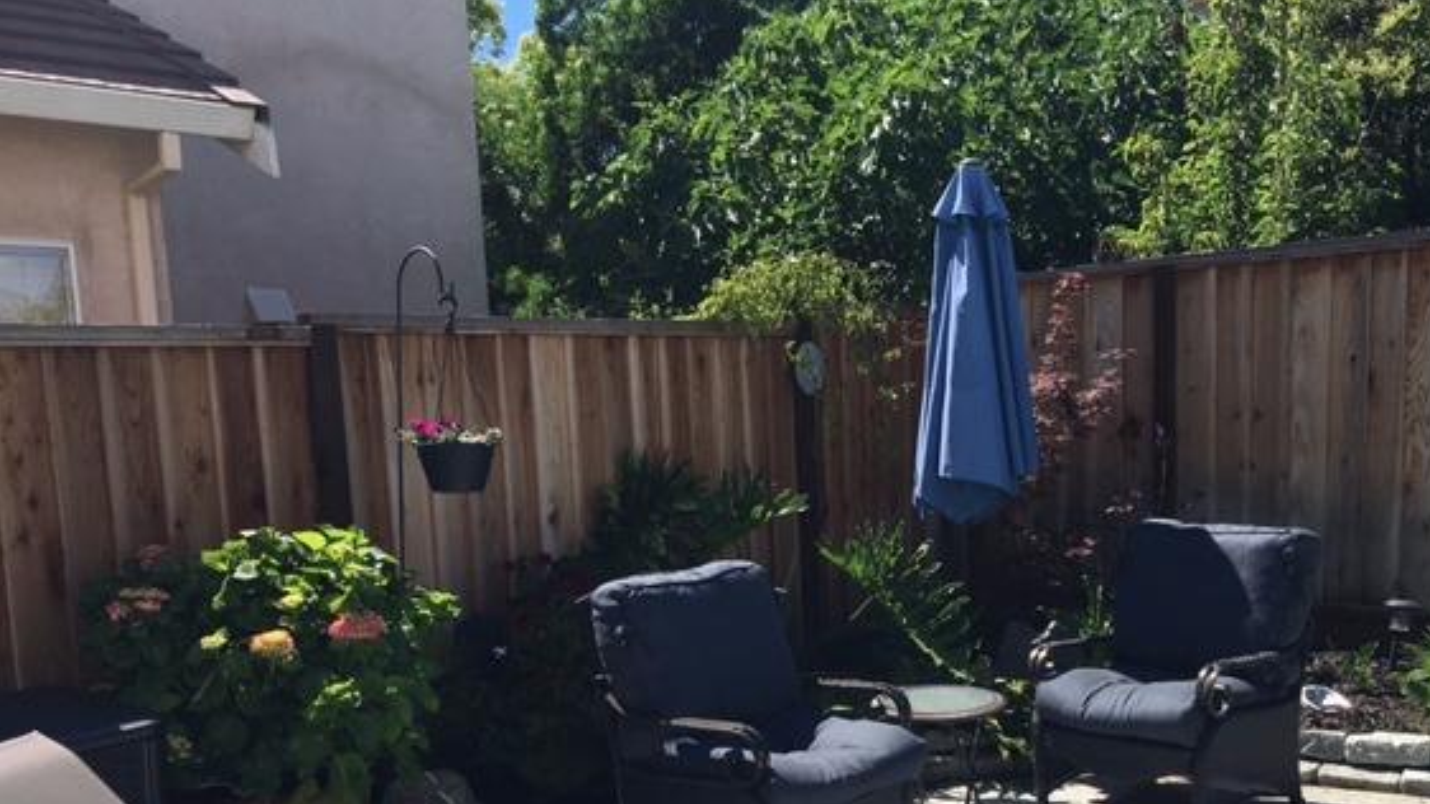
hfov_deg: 55.2
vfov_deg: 32.2
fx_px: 1365
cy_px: 606
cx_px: 771
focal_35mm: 36
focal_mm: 4.15
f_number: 2.2
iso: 25
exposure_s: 1/1115
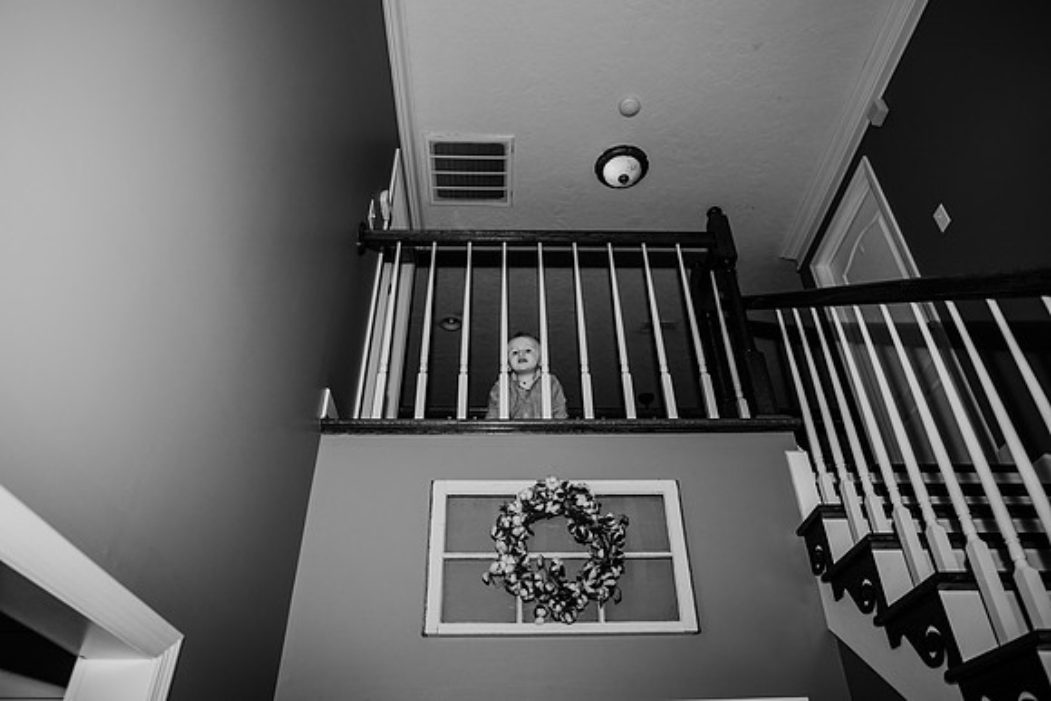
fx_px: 701
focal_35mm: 24
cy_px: 350
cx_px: 526
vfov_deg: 53.2
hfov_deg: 73.7
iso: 400
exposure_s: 1/1000
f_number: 2.8
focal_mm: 24
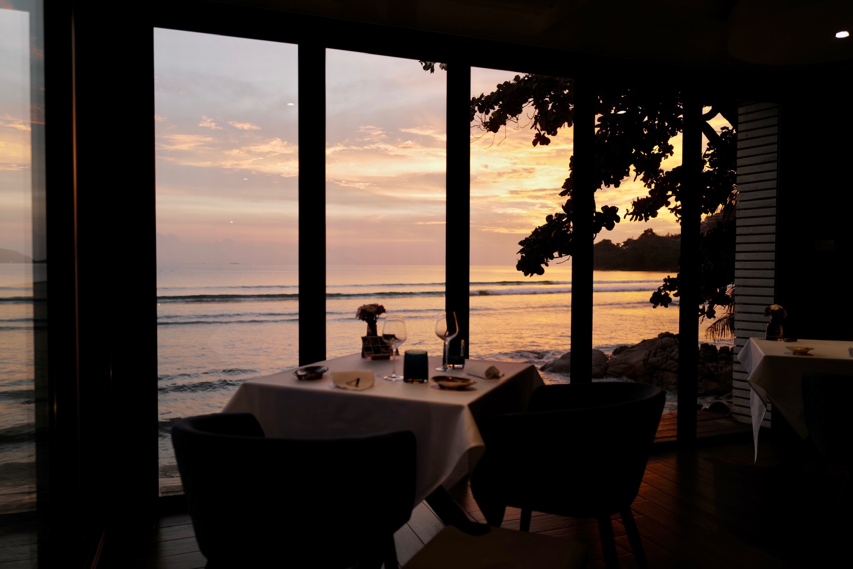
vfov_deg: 46.4
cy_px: 284
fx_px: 663
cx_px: 426
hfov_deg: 65.5
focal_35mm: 28
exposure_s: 1/50
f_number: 2
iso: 100
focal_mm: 28
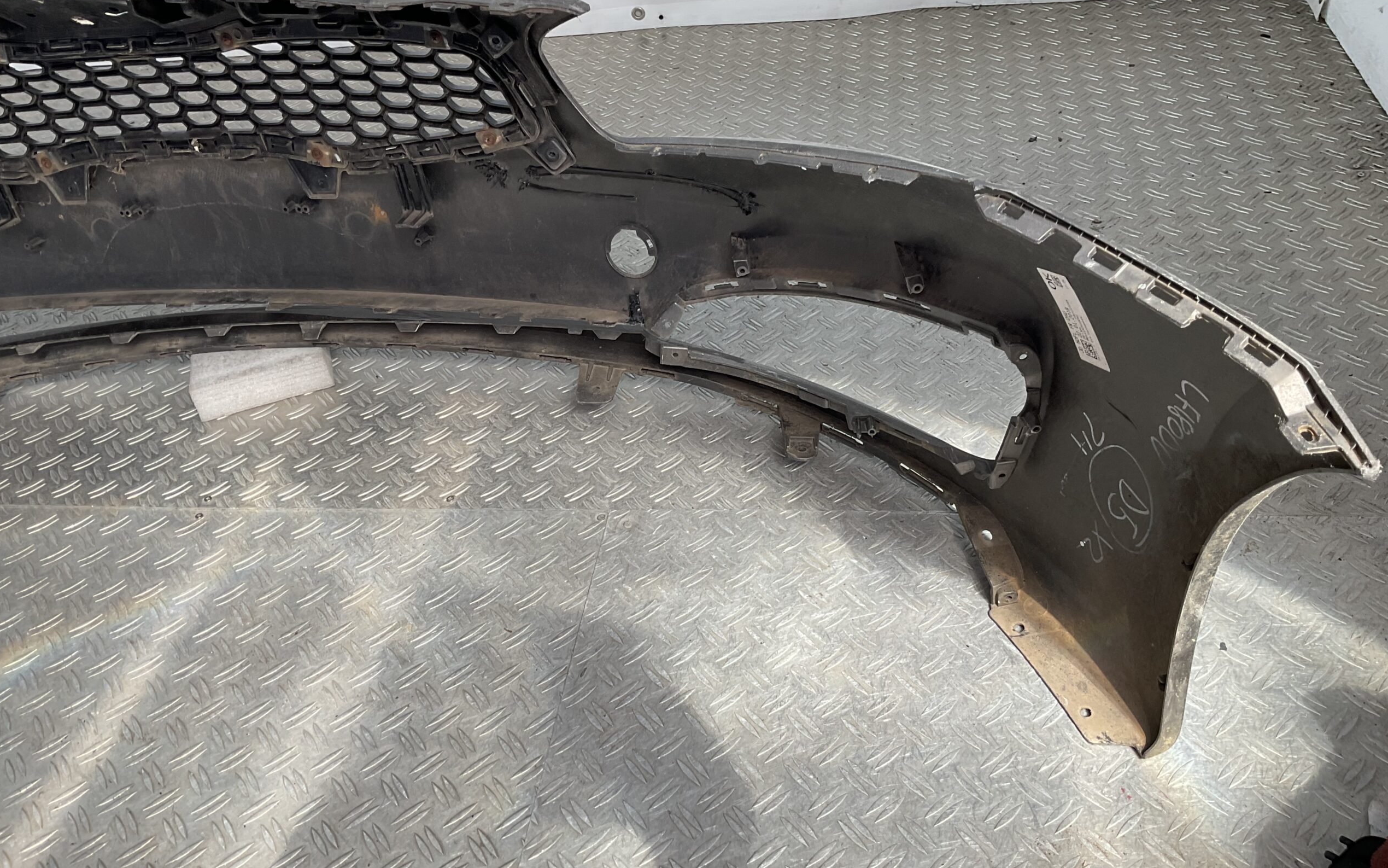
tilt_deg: -38.9
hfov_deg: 61.2
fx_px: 1173
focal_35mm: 31
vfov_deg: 40.5
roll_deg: +6.0
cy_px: 387
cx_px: 696
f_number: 1.8
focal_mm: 3
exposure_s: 1/279
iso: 16
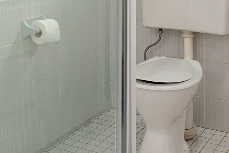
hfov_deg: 30.9
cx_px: 116
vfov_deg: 18.9
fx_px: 414
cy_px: -64
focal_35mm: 65
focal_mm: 14
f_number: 9
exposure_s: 1/25
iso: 400
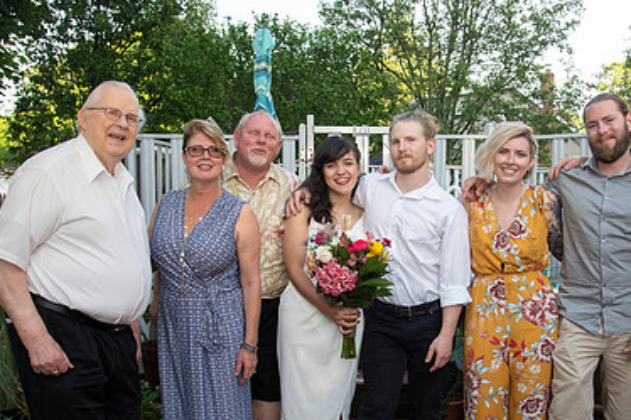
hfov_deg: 48.0
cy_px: 287
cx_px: 394
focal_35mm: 40
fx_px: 701
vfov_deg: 33.0
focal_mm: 24
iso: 100
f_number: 4
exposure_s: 1/200
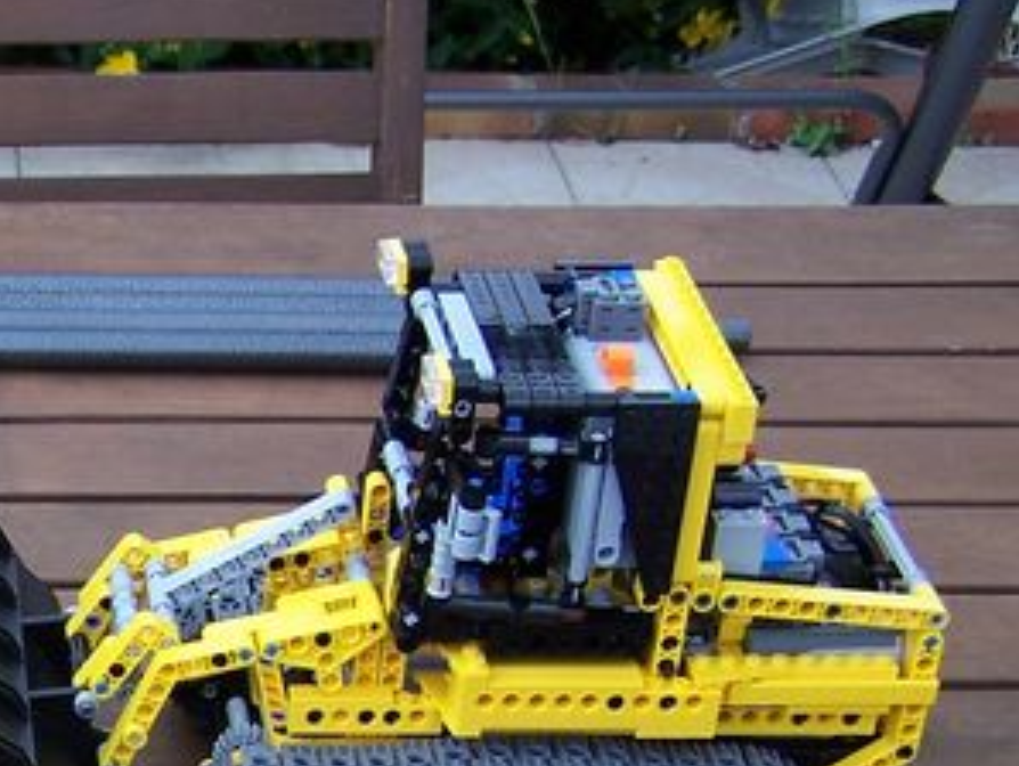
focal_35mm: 102
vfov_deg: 14.2
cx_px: -342
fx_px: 3005
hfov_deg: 17.9
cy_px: 841
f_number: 2.8
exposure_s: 1/250
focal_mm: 6.3
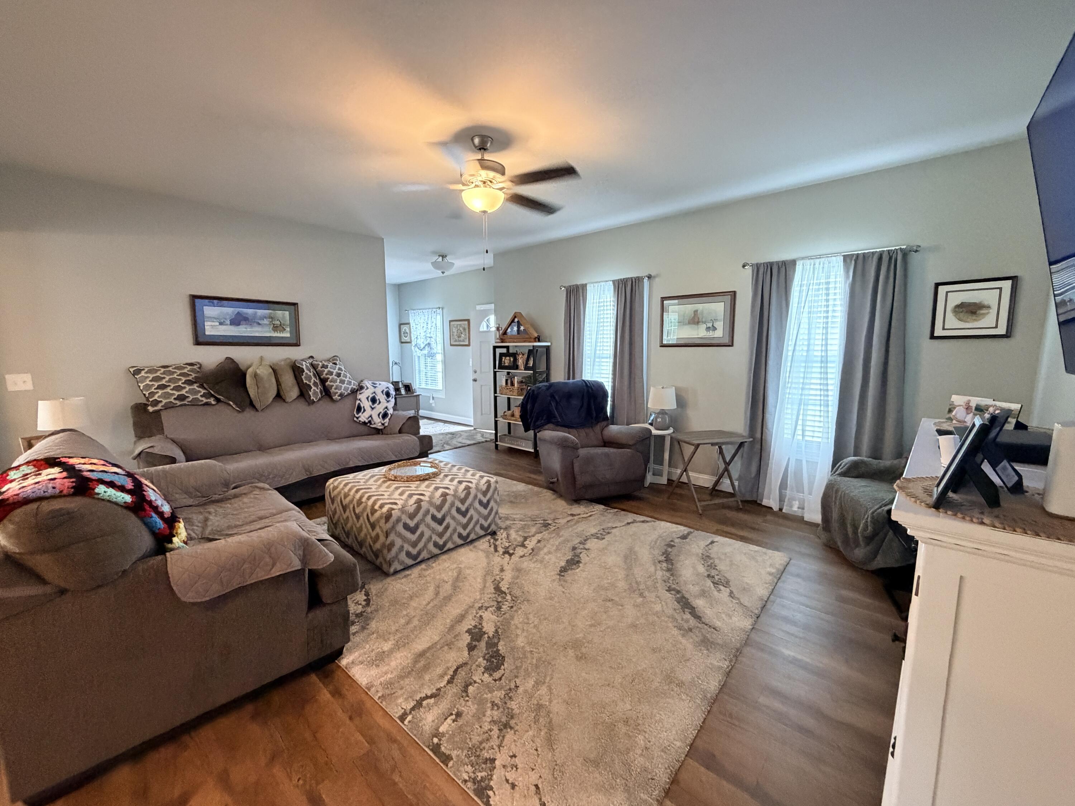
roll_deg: +0.0
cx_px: 538
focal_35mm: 14
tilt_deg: -7.6
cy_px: 403
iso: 500
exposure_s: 1/60
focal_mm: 2.22
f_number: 2.2
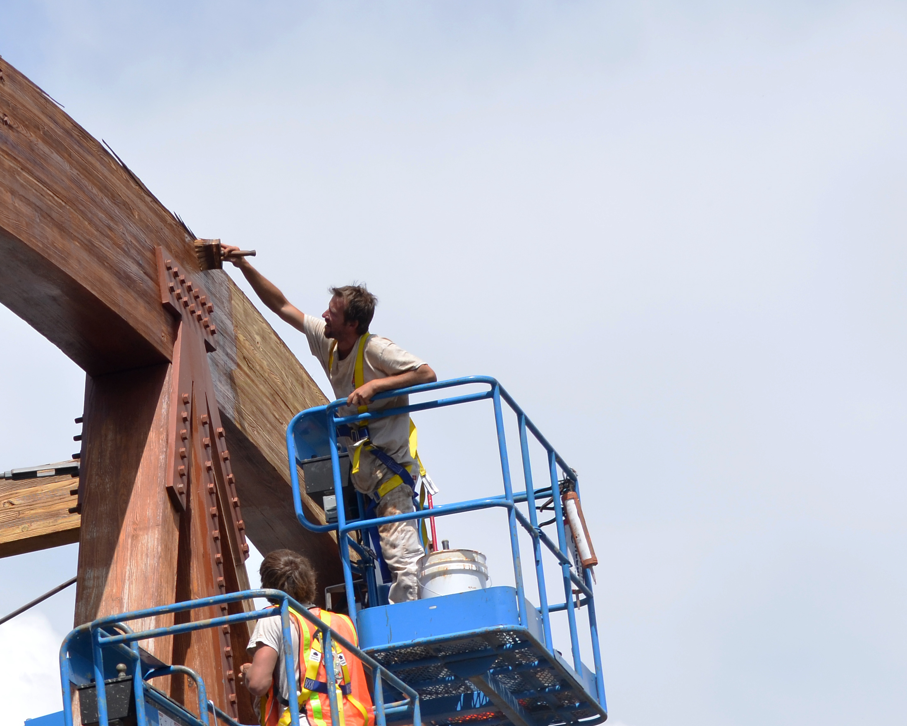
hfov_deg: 9.4
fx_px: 5504
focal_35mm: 205
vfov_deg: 7.5
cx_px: 45
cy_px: 472
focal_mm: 65
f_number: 8
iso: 250
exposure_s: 1/1000
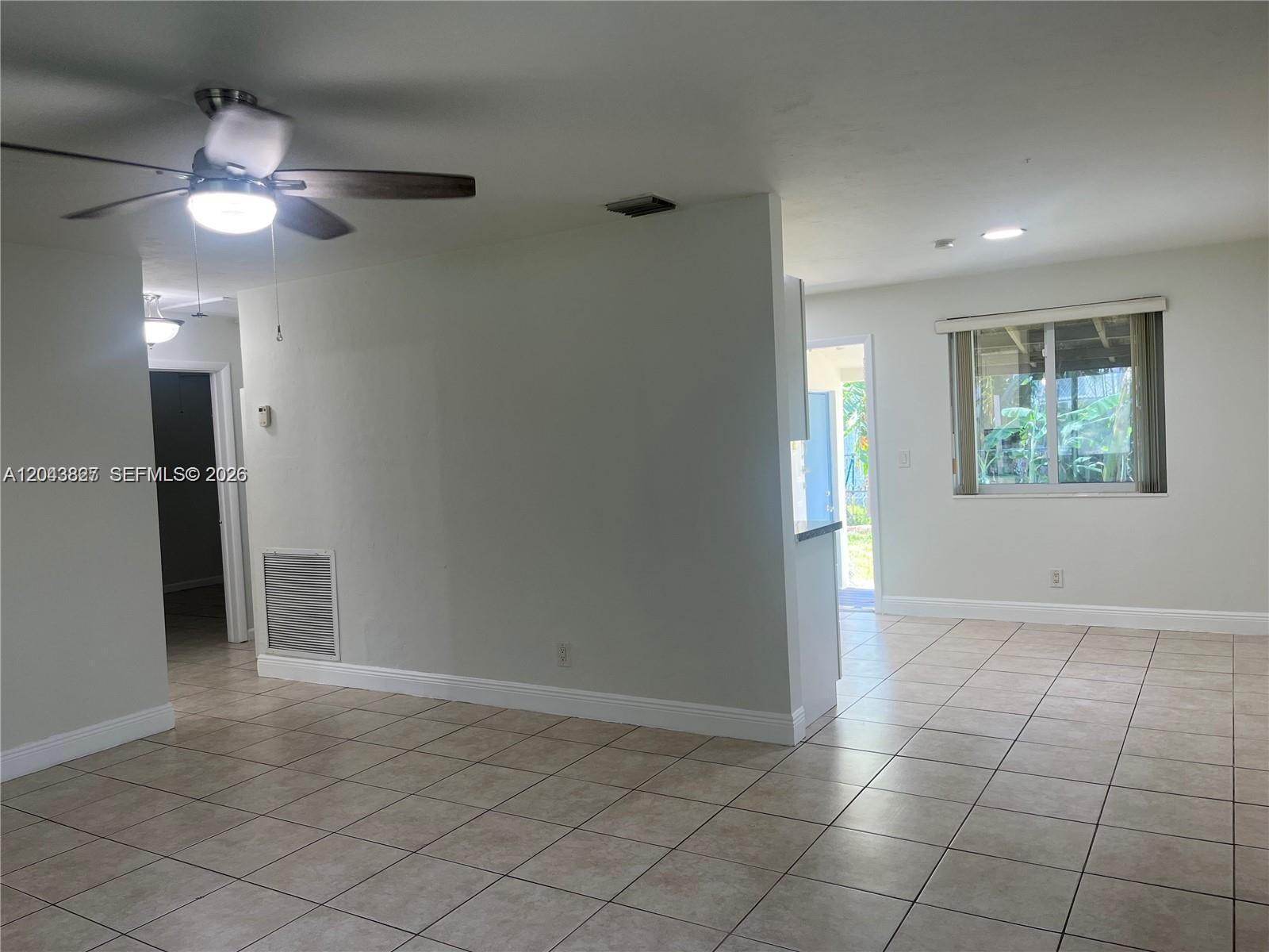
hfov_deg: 67.3
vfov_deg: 53.1
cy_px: 476
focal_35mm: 26
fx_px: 953
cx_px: 634
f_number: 1.6
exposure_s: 1/138
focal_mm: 5.1
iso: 64
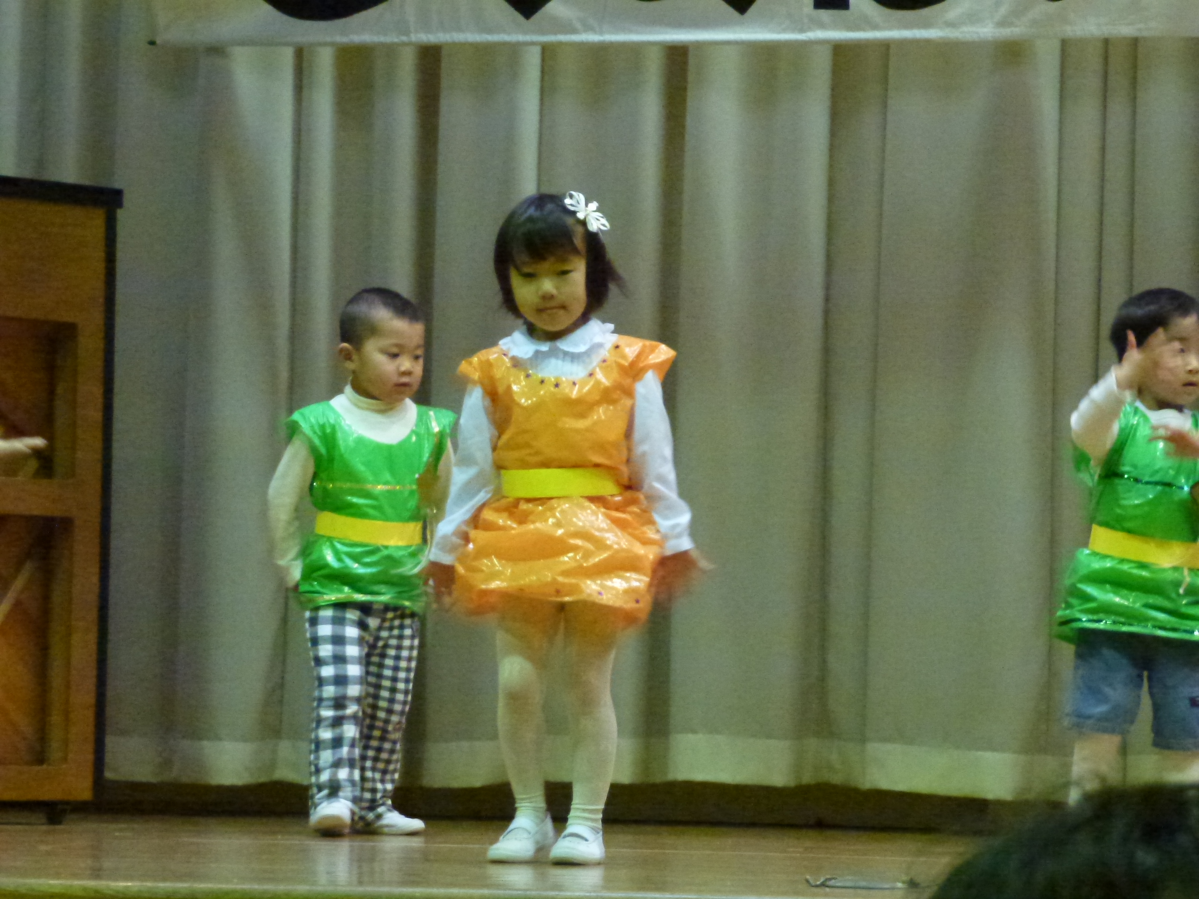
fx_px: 4918
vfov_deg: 10.4
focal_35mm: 142
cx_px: 600
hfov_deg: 13.9
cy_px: 450
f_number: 5.3
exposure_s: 1/40
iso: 1600
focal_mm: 25.5
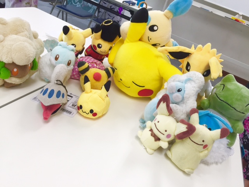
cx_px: 124
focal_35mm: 29
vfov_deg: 48.2
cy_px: 94
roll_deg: -19.9
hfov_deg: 61.7
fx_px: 209
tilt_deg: -29.7
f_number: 2.2
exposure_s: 1/40
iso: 32
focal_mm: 4.15
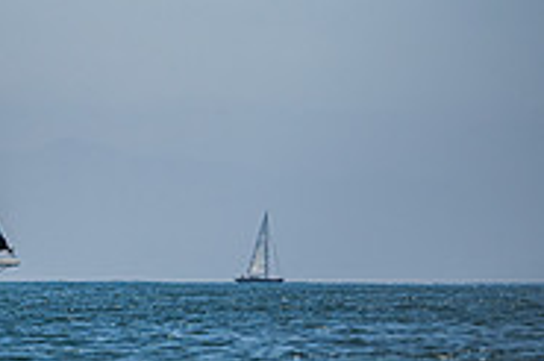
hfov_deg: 3.0
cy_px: -163
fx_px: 10251
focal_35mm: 679
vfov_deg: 2.0
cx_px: -303
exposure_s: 1/2500
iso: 500
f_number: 8
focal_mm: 210
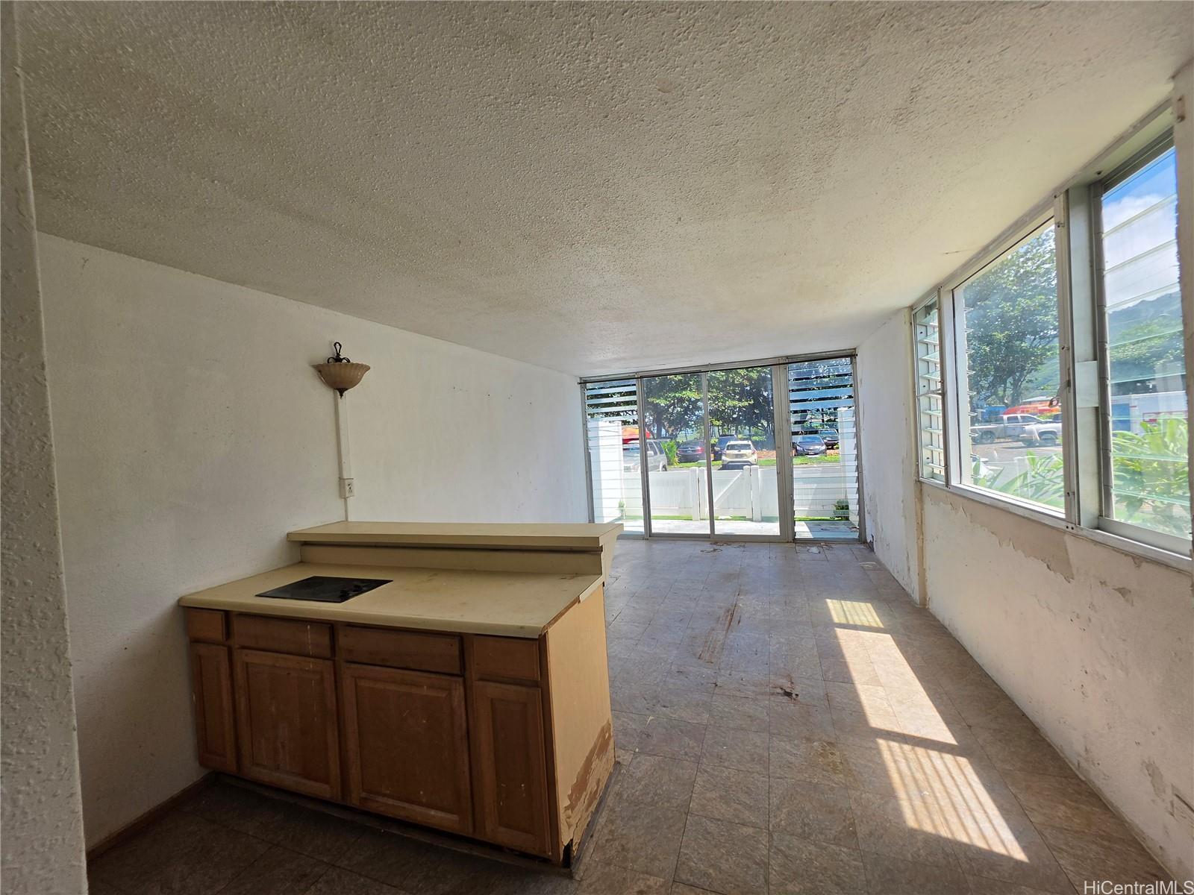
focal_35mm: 13
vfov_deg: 89.9
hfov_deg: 106.2
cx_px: 597
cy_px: 448
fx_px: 448
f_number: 1.9
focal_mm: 2.2
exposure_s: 1/765
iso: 32
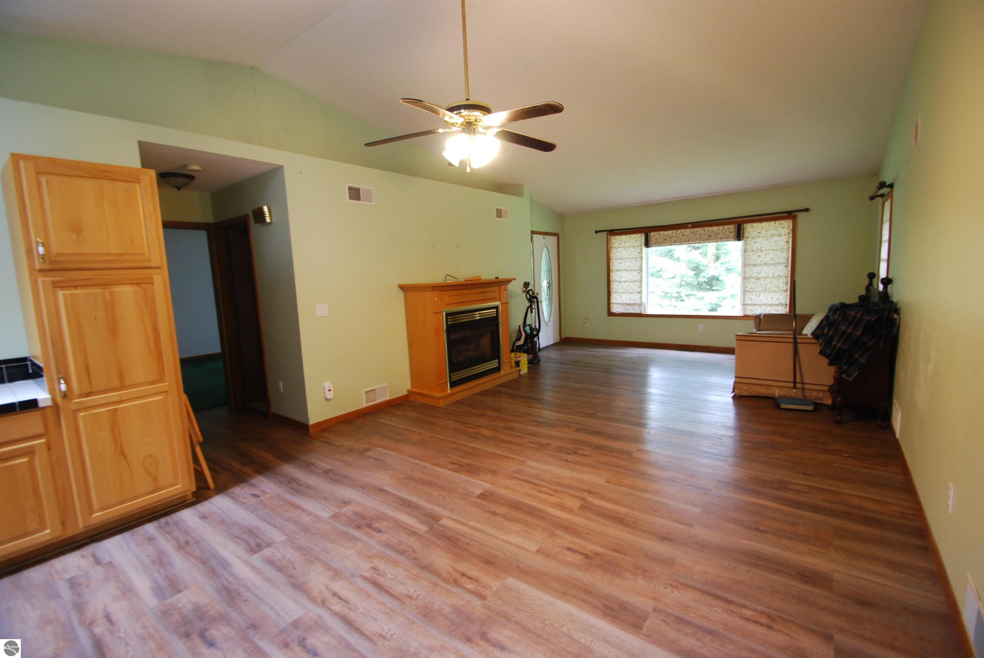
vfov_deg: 77.5
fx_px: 410
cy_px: 329
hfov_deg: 100.3
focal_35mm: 15
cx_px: 492
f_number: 3.5
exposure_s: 1/15
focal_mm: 10
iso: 400
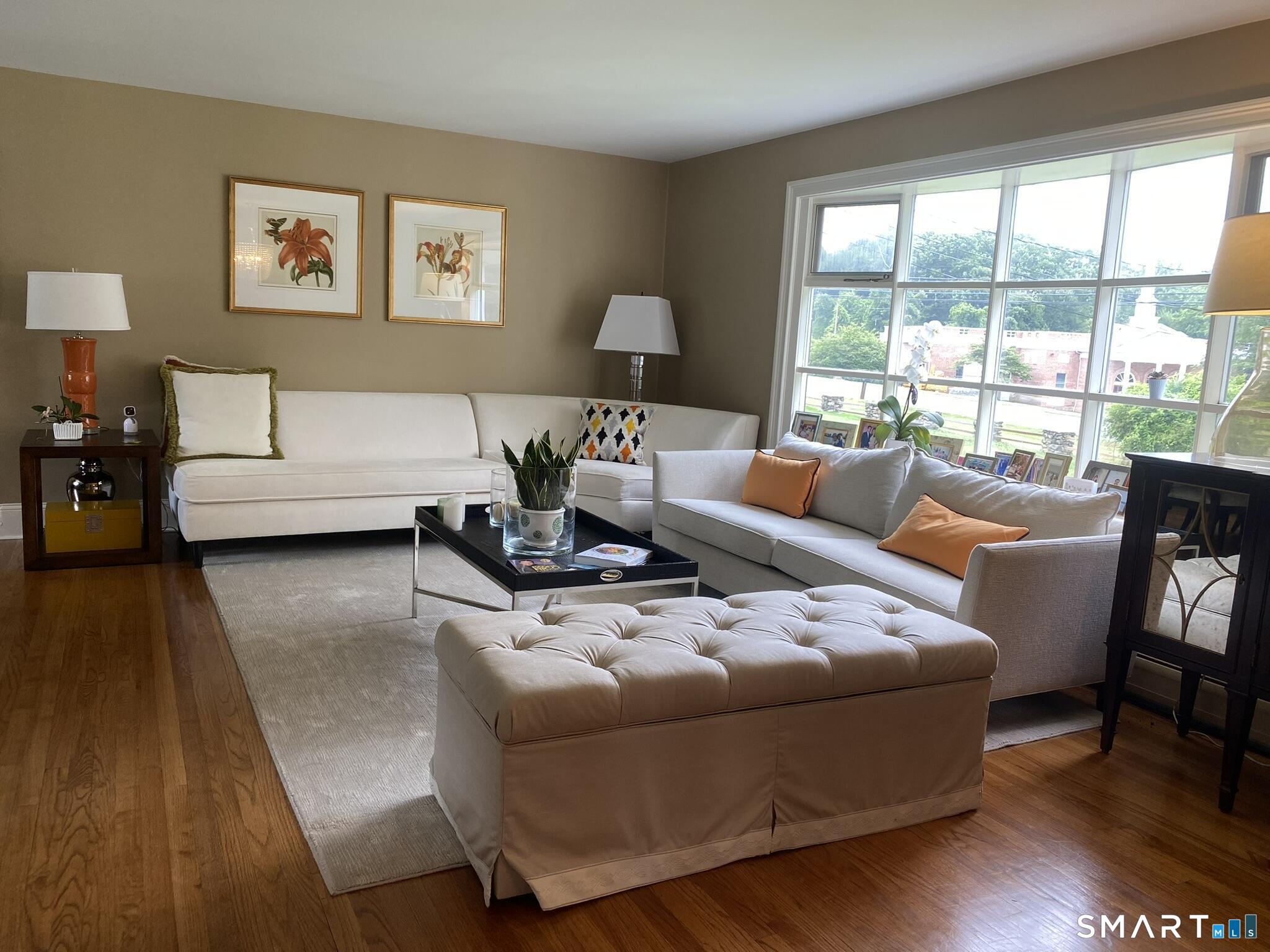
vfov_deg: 53.1
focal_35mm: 26
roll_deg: -2.9
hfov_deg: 67.3
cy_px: 476
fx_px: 954
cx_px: 635
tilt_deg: -10.1
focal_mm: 4.25
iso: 64
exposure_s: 1/120
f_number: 1.8
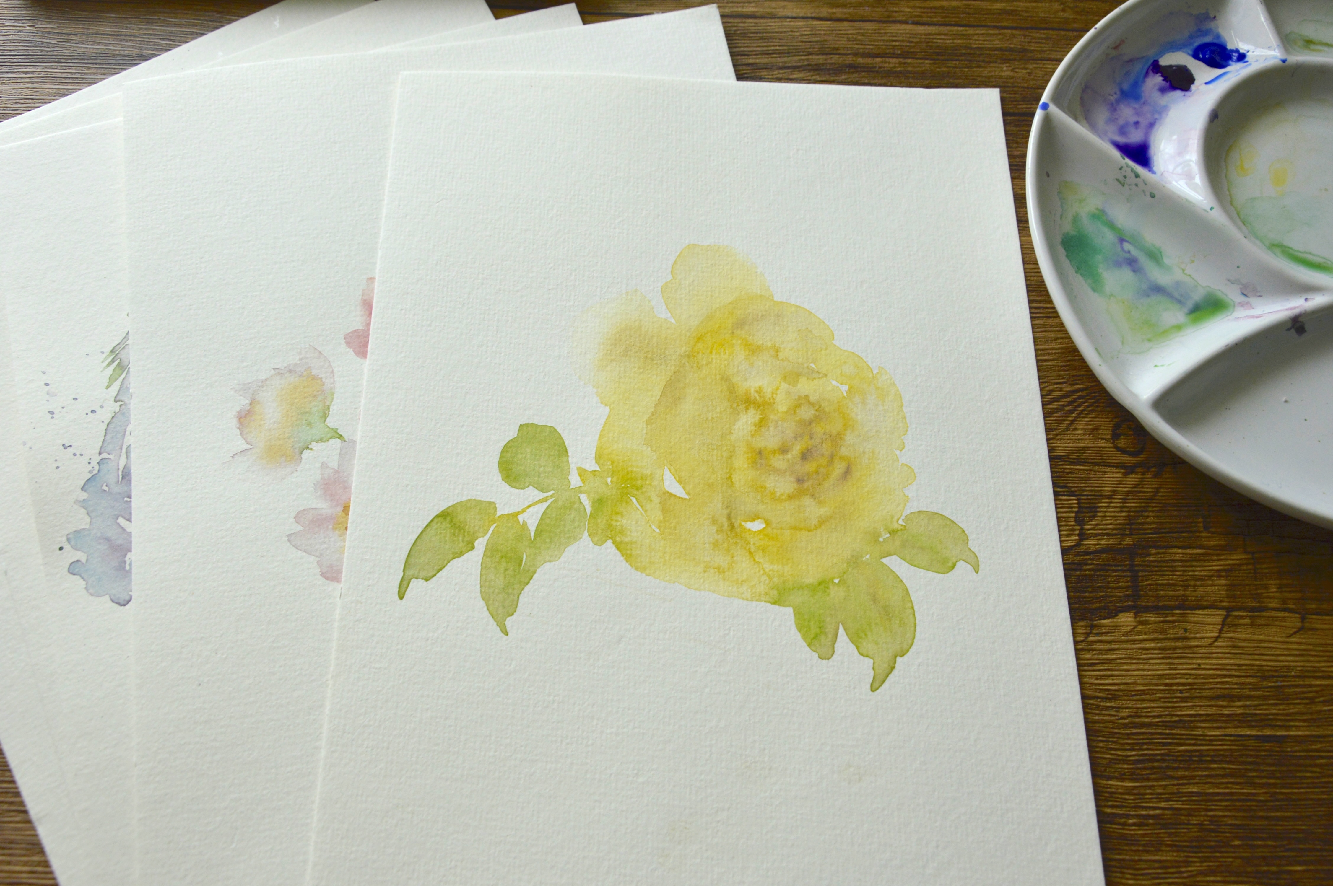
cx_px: 666
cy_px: 443
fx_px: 1221
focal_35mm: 33
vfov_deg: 39.9
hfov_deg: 57.3
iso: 400
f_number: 6.3
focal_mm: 22
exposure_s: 1/40
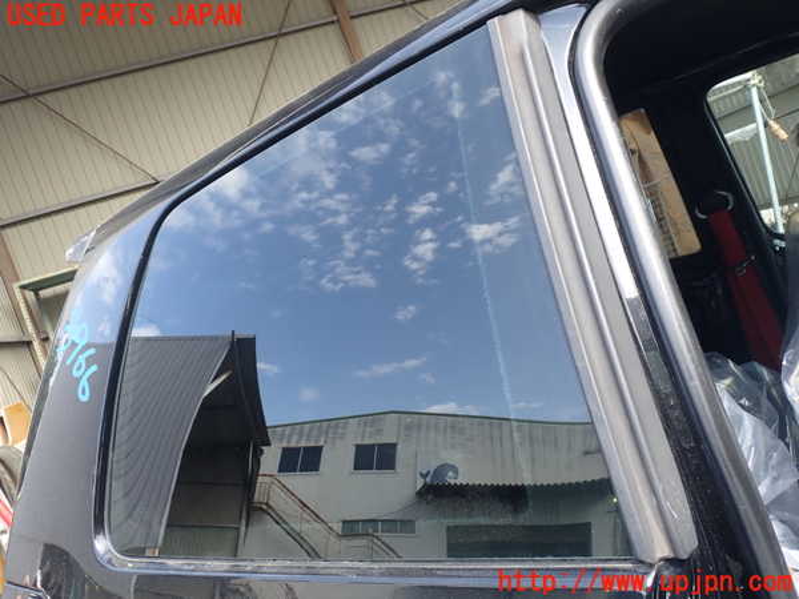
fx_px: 692
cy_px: 300
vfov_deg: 46.8
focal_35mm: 30
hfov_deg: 60.0
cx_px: 400
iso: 100
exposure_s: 1/125
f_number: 3.2
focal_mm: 5.4
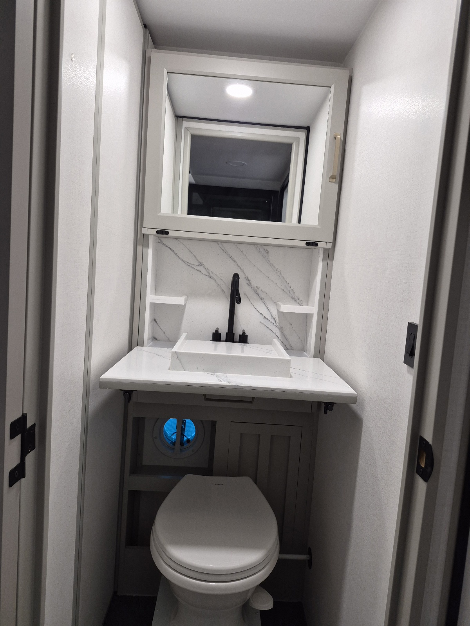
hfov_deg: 58.9
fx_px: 416
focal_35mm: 23
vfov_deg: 73.9
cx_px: 235
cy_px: 313
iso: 160
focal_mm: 5.4
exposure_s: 1/120
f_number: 1.8
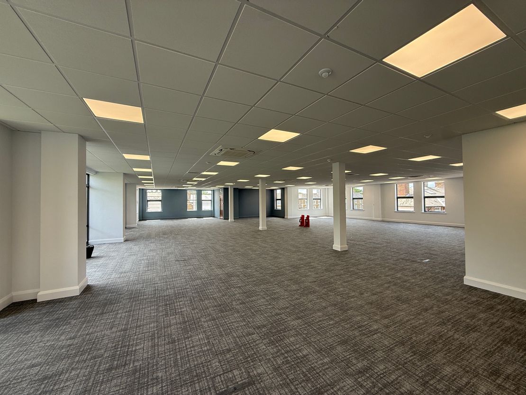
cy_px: 198
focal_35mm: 14
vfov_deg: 85.7
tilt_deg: +1.3
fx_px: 213
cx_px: 263
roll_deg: +0.8
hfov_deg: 102.1
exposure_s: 1/176
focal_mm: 2.22
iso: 64
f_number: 2.2
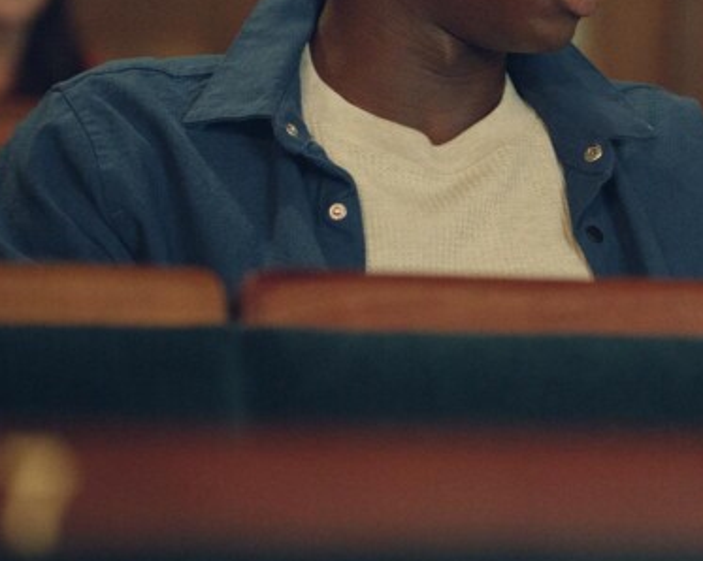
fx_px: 4554
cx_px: 799
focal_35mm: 219
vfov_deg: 7.0
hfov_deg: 8.7
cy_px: 88
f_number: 3.2
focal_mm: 85
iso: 2000
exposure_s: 1/125
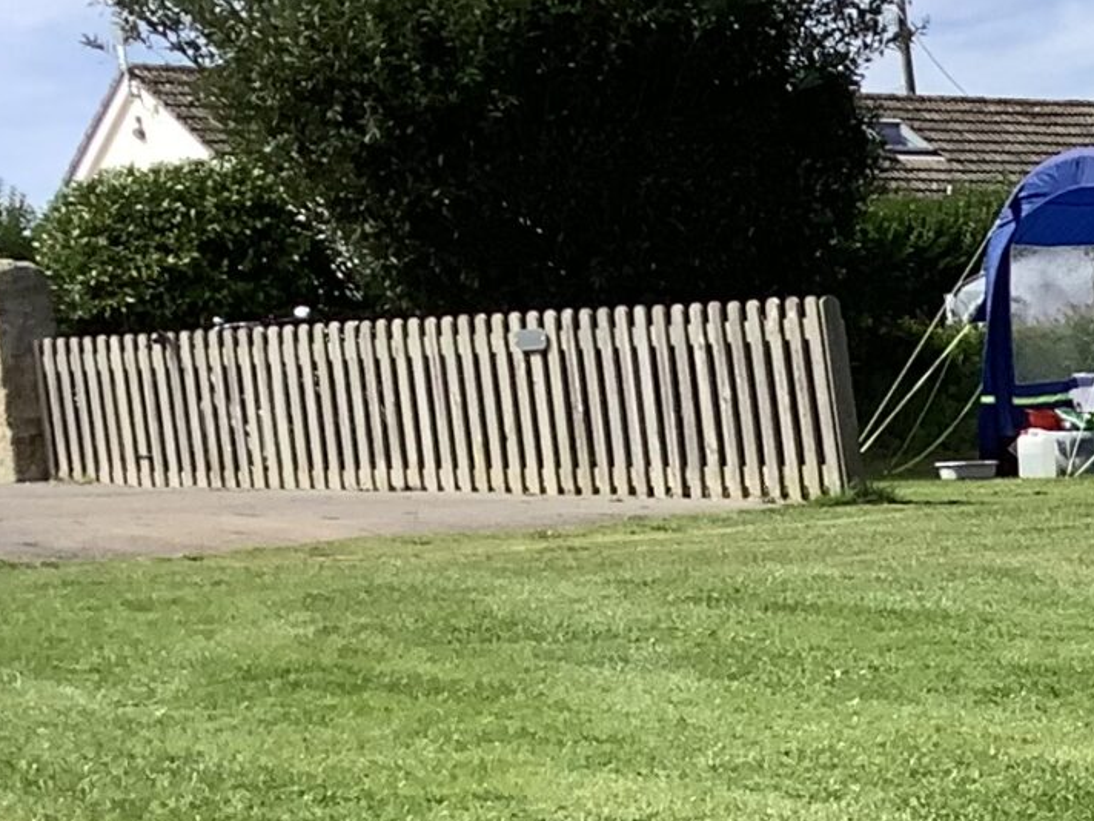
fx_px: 4140
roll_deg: +3.8
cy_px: 1362
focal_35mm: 131
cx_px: 2148
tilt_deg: -11.1
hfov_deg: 13.1
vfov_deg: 10.8
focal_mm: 3.3
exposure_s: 1/916
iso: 25
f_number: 2.4
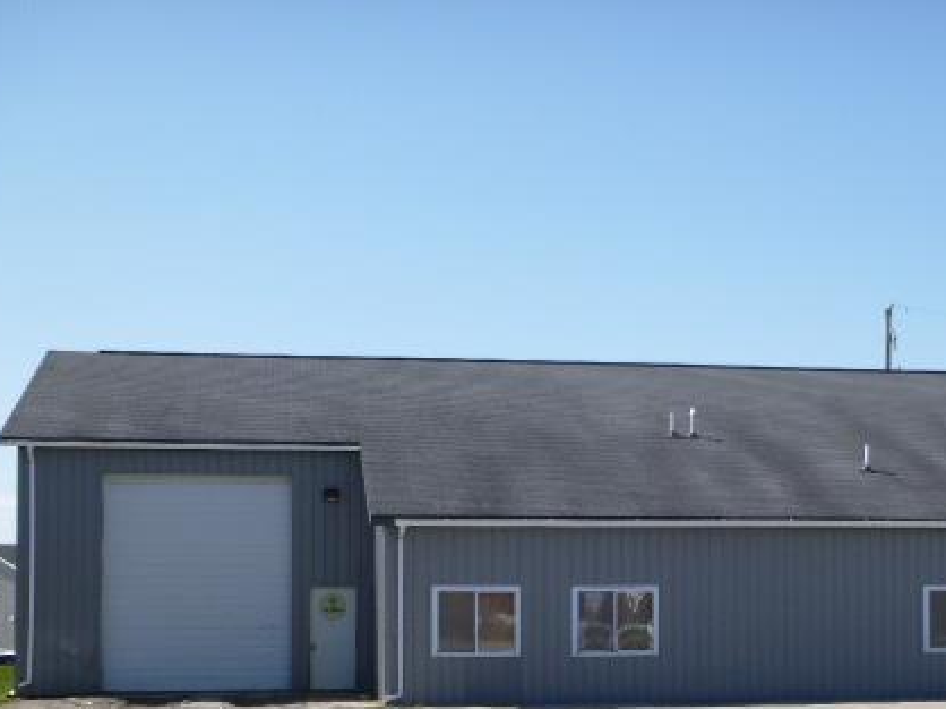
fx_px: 1967
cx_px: 690
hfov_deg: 26.8
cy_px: 539
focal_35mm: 72
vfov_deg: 20.3
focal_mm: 8.4
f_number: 4.8
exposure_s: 1/400
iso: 100
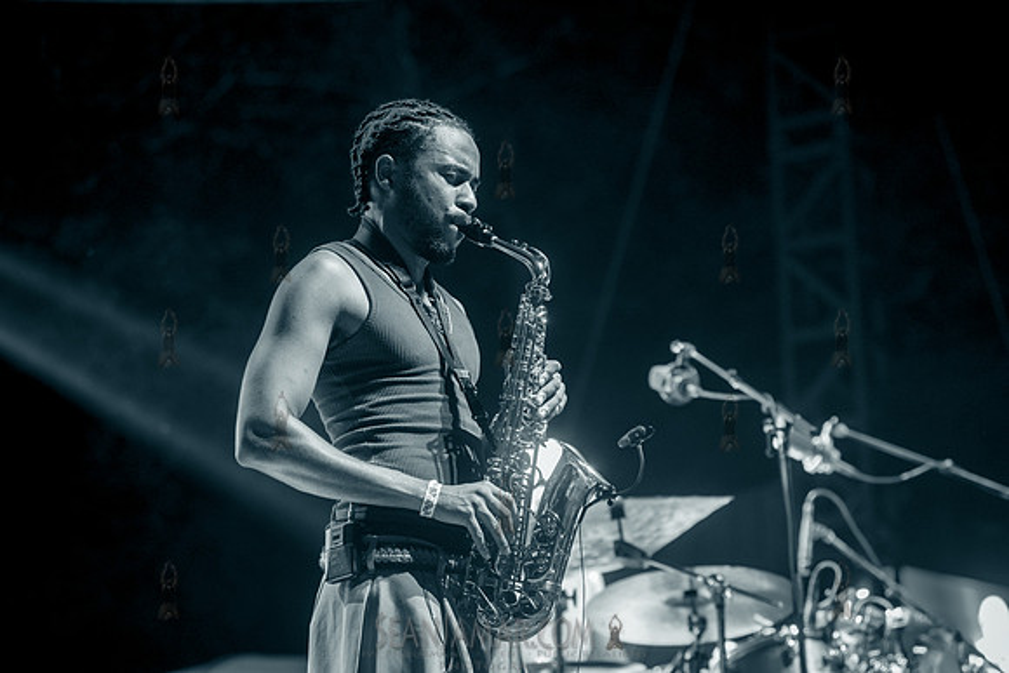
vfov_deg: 13.7
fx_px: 2803
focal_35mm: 100
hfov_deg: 20.4
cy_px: 336
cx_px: 504
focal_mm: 100
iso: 4000
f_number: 3.5
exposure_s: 1/320
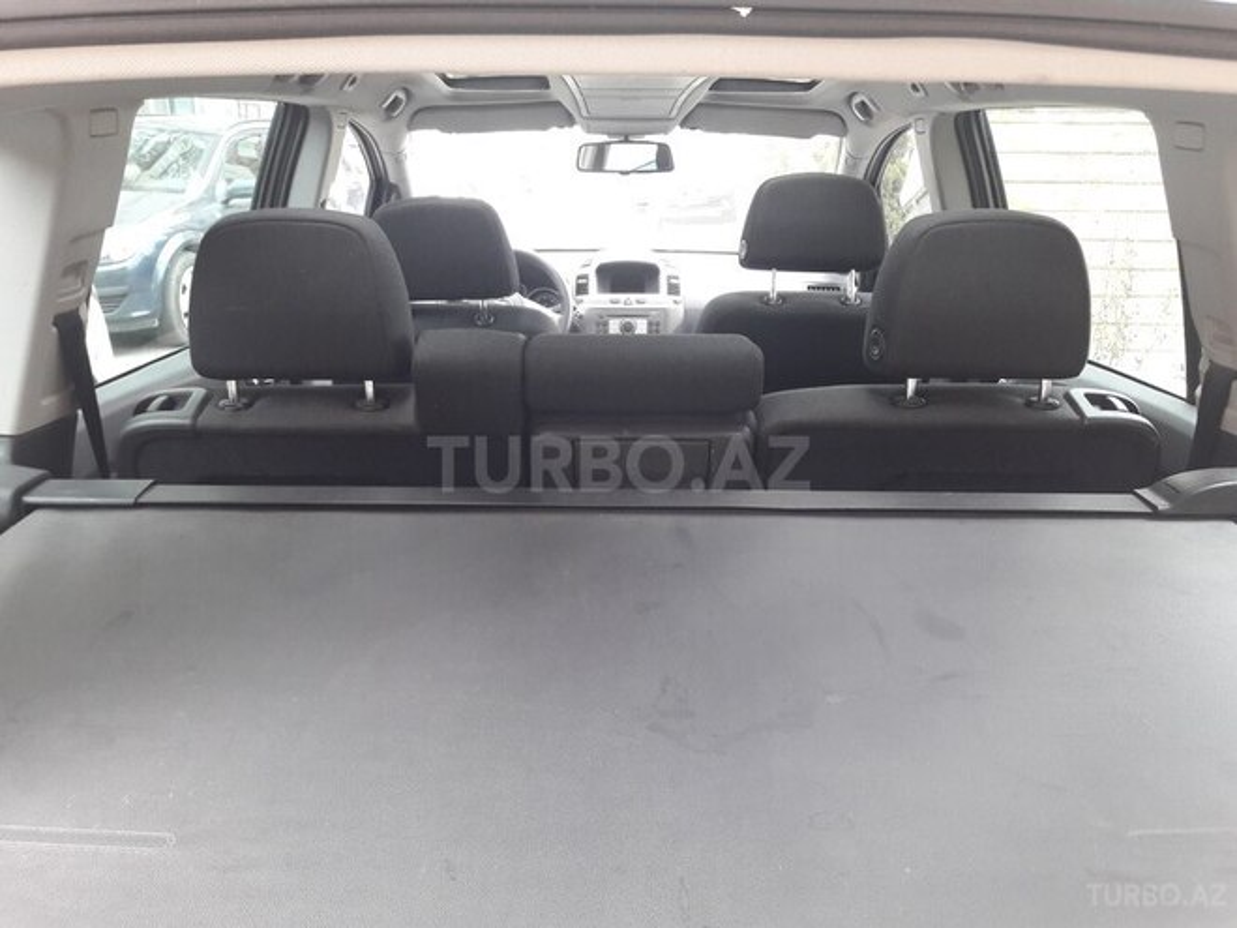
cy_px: 464
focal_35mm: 28
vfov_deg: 49.7
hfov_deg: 63.4
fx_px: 1001
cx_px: 618
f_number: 1.9
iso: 125
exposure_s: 1/33
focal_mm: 3.7
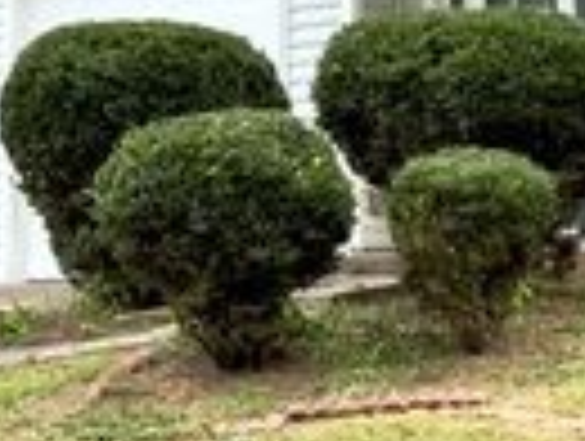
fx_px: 2336
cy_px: -344
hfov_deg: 13.8
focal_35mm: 138
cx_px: 716
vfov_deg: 10.2
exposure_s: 1/4545
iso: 100
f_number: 1.78
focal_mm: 6.76
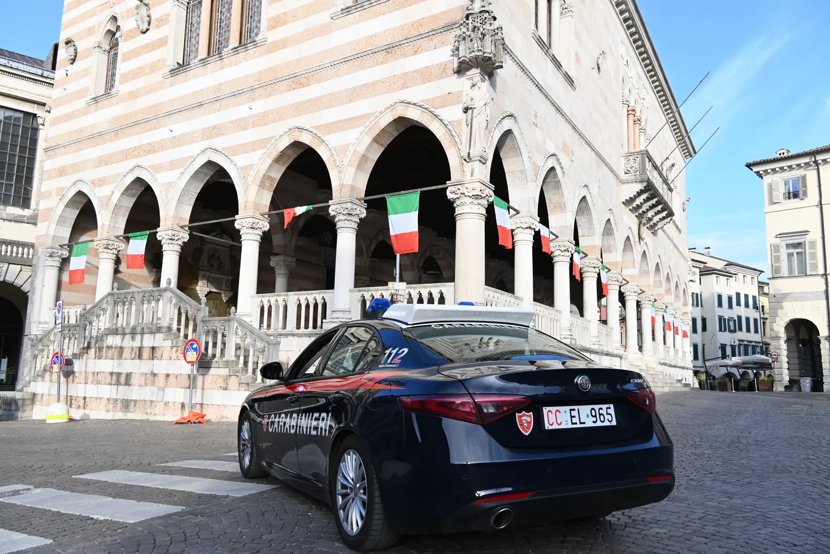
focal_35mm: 27
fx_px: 623
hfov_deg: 67.4
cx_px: 415
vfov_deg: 47.9
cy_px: 277
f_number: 7.1
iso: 320
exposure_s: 1/320
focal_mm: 18
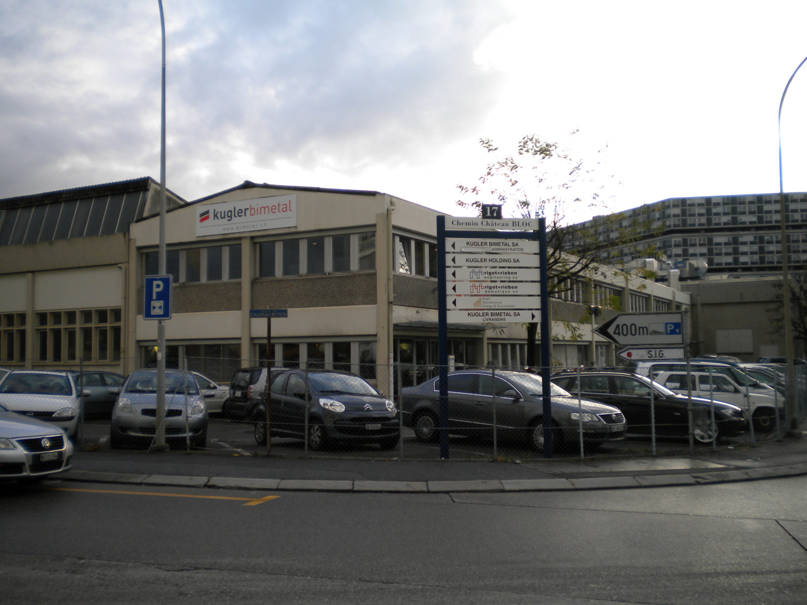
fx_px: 816
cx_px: 404
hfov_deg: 52.6
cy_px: 302
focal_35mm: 35
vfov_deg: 40.7
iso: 80
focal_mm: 6.3
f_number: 3.1
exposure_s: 1/290
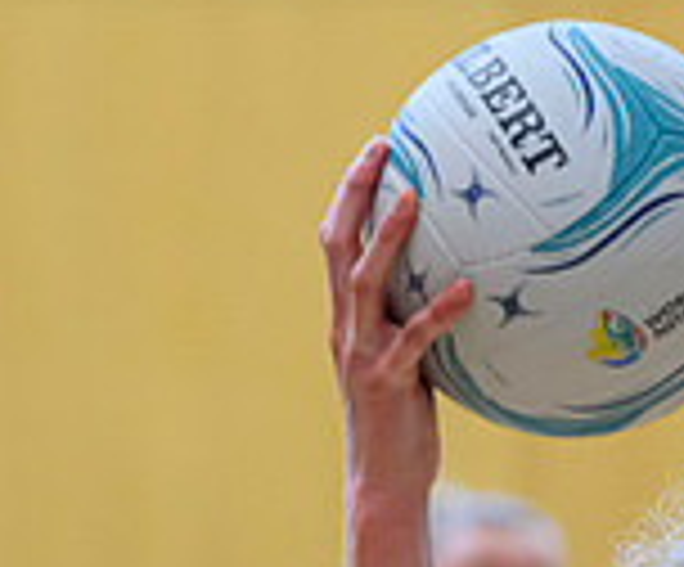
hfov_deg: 2.9
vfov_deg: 2.4
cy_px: 845
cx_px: 666
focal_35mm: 660
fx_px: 13552
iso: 4000
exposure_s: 1/1000
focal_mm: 135
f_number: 3.2
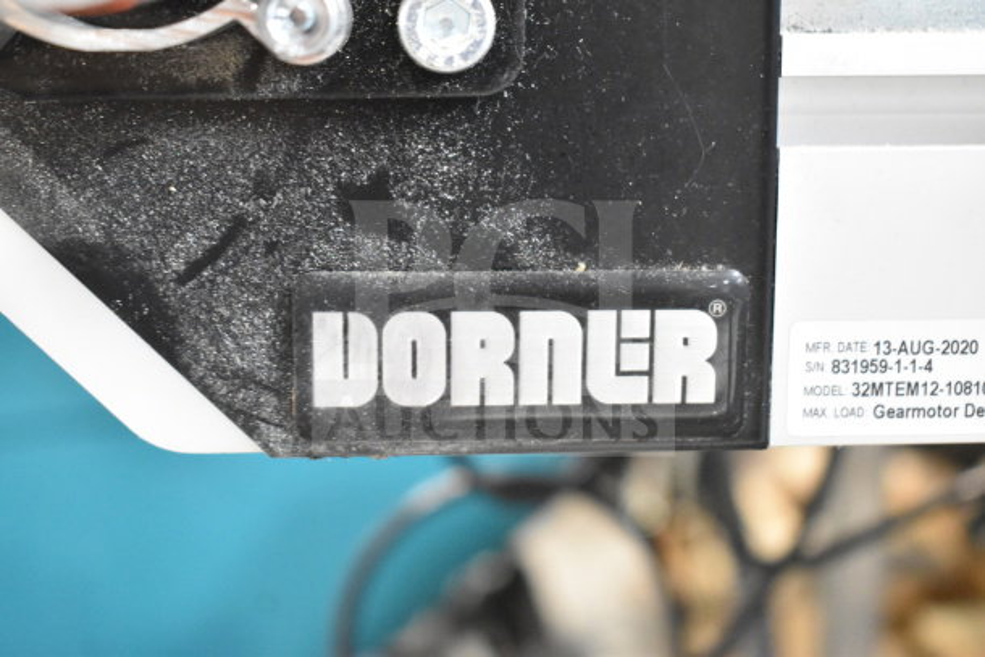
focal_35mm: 57
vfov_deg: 23.8
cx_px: 492
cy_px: 328
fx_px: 1560
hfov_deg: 35.0
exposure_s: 1/125
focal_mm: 38
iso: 6400
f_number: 5.6
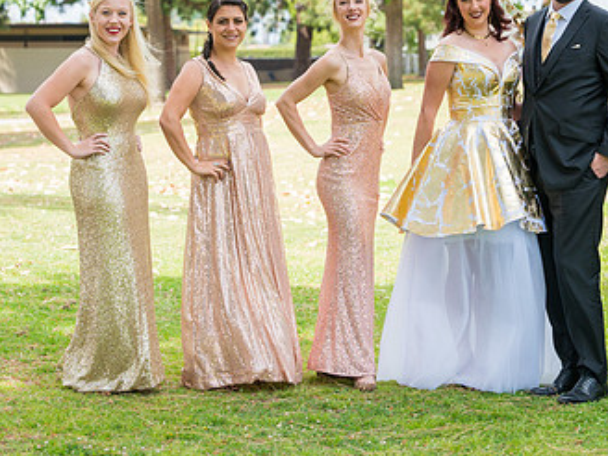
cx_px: 516
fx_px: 2196
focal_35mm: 125
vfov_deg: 11.8
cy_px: 105
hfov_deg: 15.6
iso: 500
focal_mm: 70
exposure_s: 1/2500
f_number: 4
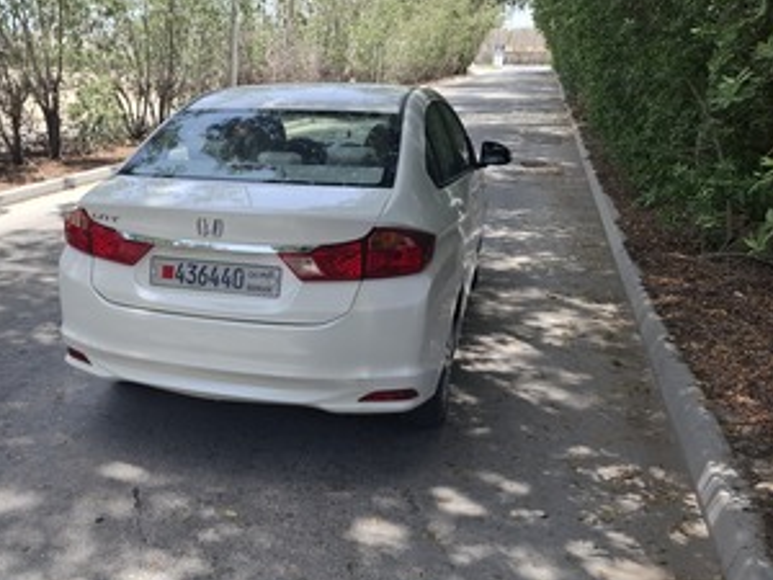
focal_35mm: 35
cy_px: 308
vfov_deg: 40.7
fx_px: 782
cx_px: 202
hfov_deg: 50.6
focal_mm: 5.54
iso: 50
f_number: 1.8
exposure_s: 1/820
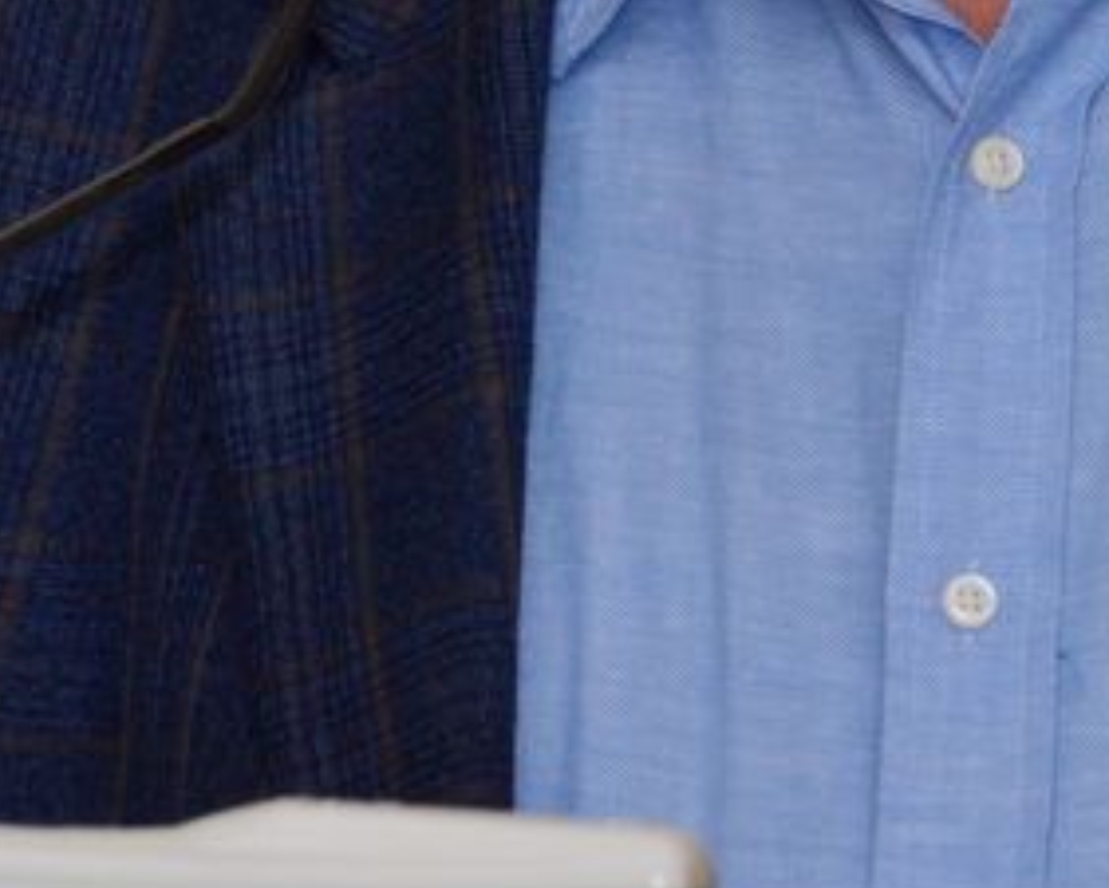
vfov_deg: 2.1
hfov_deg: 2.6
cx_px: 995
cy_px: -448
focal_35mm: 735
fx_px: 24144
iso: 800
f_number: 5.6
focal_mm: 105
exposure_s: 1/200
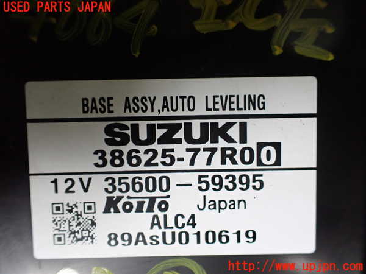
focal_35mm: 30
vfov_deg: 46.8
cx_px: 183
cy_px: 137
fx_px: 317
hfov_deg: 60.0
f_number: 2.3
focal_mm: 5.4
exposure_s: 1/125
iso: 800
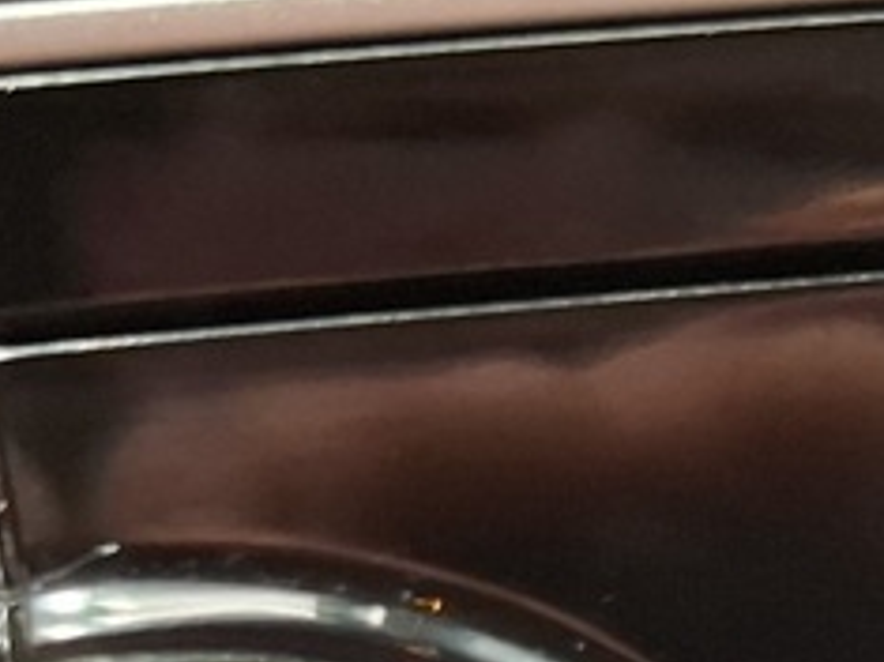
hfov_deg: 12.0
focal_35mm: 141
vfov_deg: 10.1
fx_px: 3599
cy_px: 1038
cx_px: 1945
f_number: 1.8
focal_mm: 5.54
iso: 800
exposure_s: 1/25
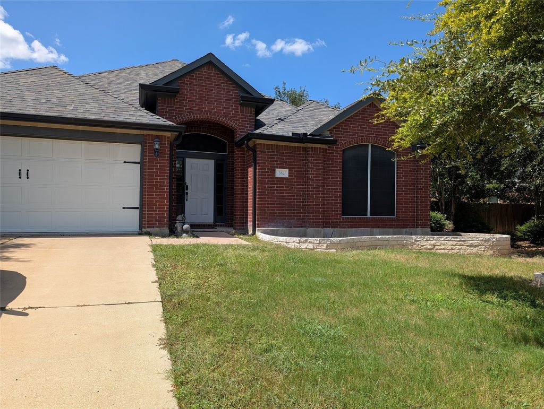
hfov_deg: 71.5
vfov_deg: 56.9
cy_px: 204
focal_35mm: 24
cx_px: 272
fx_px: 378
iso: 21
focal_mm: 6.9
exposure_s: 1/940
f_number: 1.68
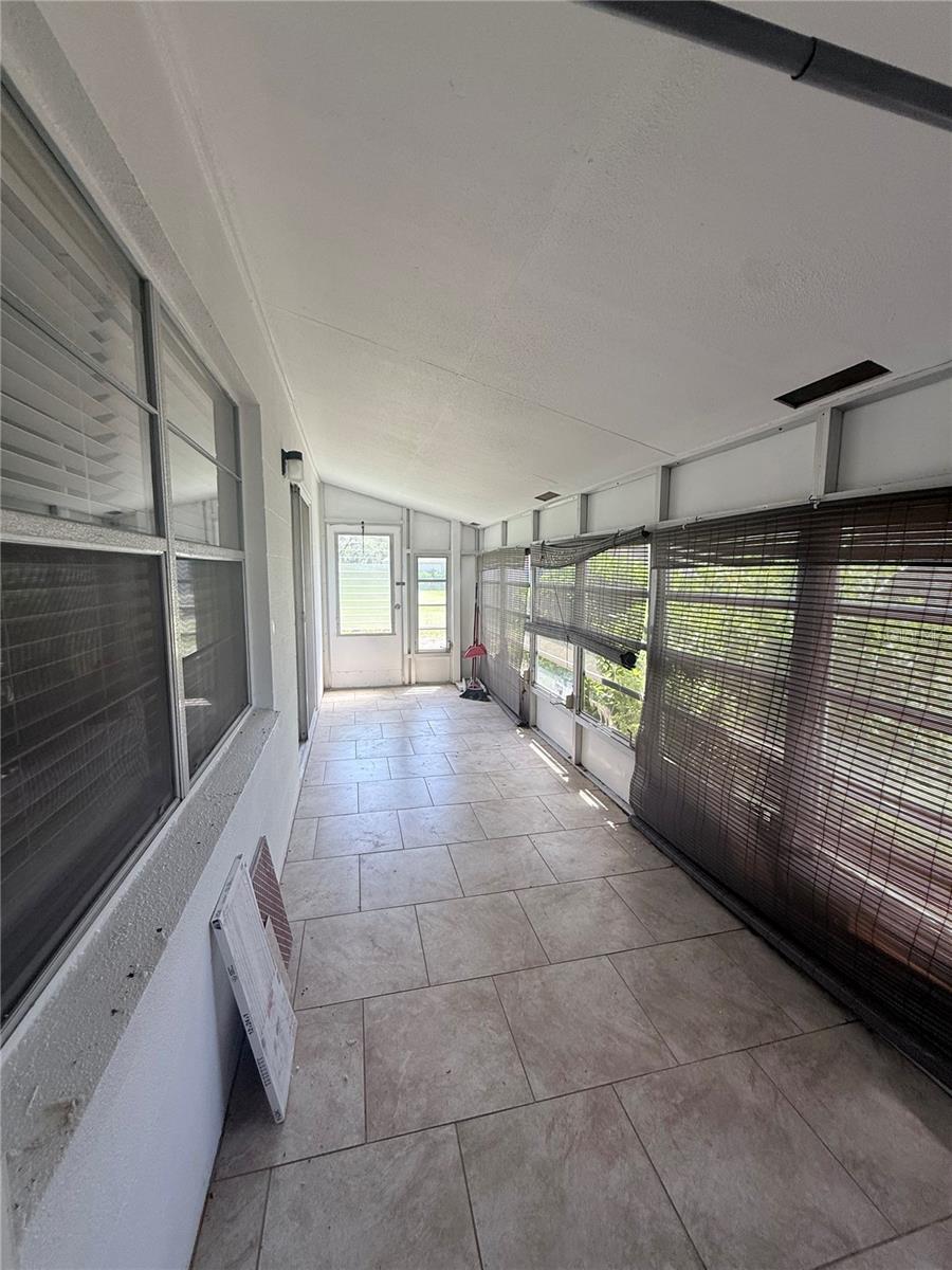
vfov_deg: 102.1
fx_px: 513
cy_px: 635
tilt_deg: -6.1
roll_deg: +0.0
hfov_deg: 85.7
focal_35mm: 14
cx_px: 476
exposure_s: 1/99
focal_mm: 2.22
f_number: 2.2
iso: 80
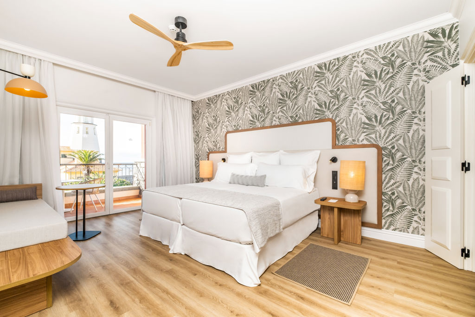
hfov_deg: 100.4
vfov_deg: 77.4
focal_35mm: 15
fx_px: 198
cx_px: 238
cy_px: 158
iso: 320
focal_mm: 10
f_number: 7.1
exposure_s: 1/60
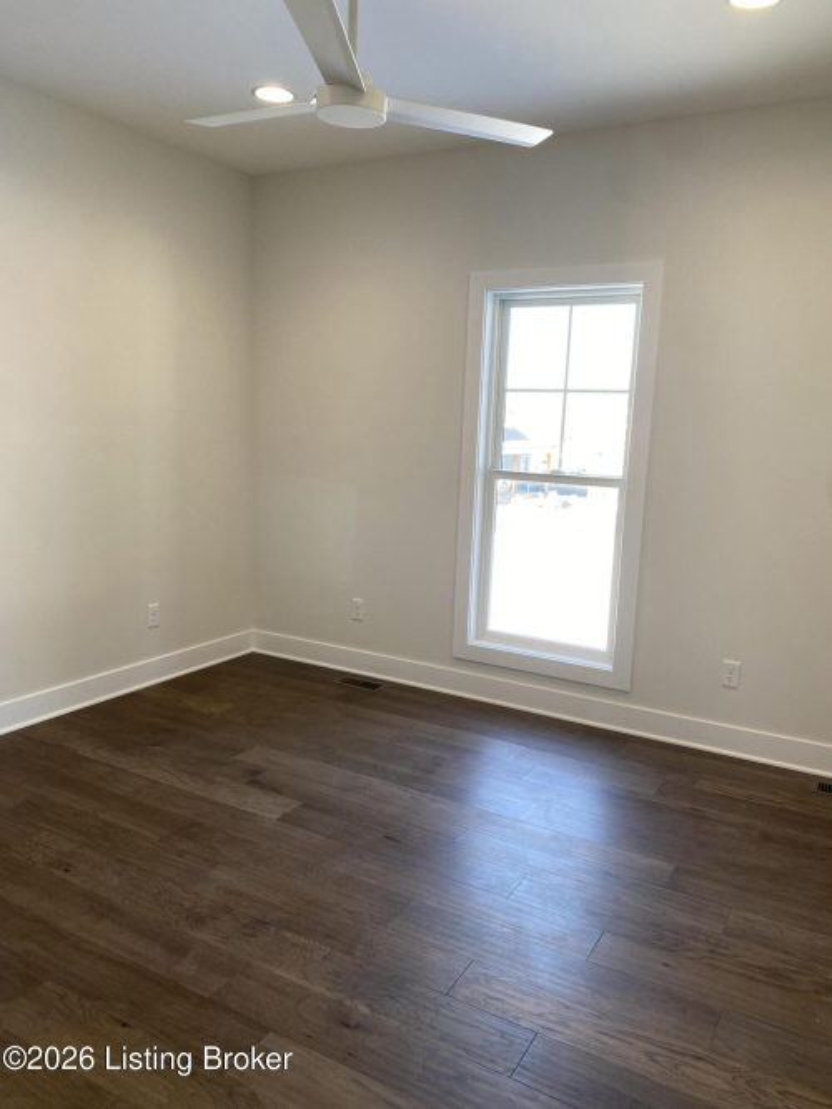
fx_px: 833
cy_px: 554
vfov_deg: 67.3
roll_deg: -2.9
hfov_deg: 53.0
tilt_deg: -10.6
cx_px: 416
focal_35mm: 26
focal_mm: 4.25
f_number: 1.8
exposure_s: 1/120
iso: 64
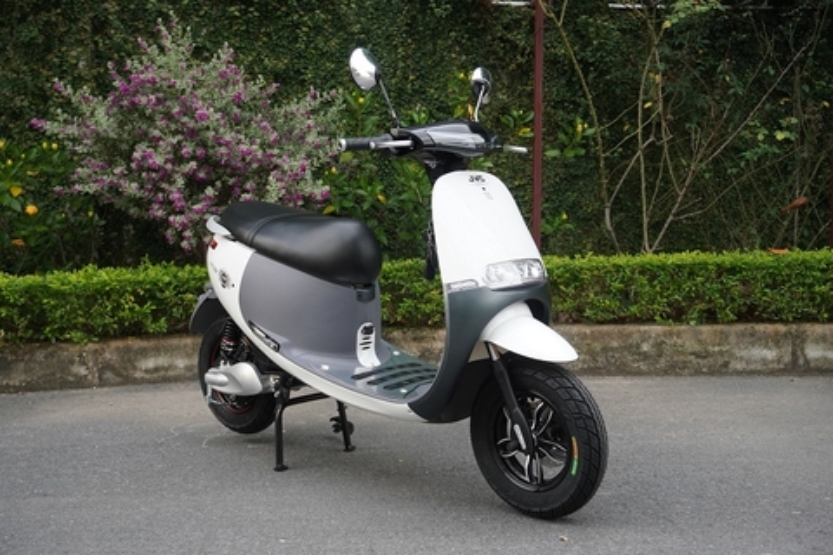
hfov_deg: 45.0
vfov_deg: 30.8
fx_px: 1006
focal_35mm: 44
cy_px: 278
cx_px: 416
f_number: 4.5
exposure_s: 1/160
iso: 500
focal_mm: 29
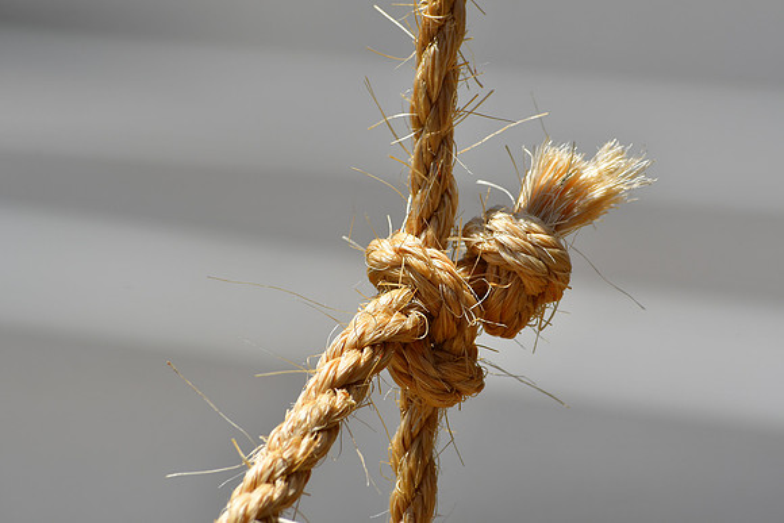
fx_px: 7188
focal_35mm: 330
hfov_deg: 6.2
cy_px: 262
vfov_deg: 4.2
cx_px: 392
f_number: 11
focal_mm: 220
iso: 200
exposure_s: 1/500
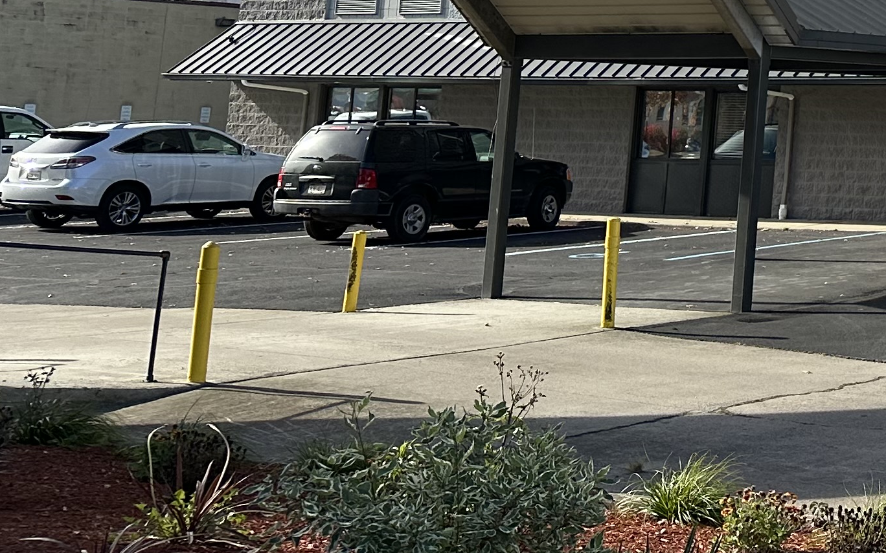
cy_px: -195
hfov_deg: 23.2
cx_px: 1261
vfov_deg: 16.3
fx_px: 1811
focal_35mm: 75
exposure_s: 1/3247
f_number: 1.78
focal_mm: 6.86
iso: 80
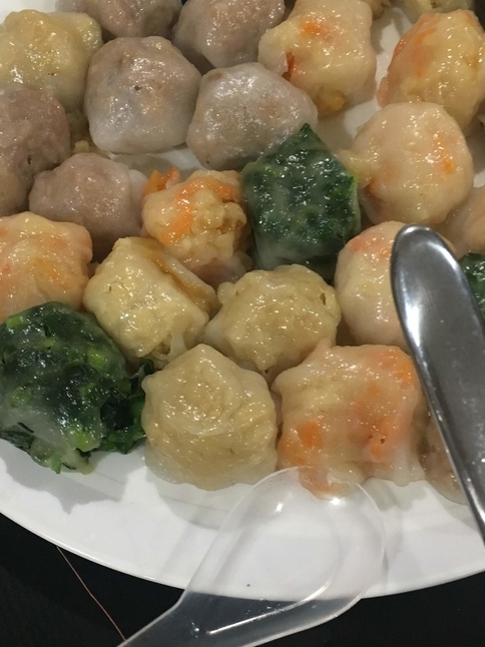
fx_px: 860
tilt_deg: -64.4
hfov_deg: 31.5
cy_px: 309
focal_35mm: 46
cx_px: 251
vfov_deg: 41.2
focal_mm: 4.15
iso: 200
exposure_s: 1/33
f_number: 2.2
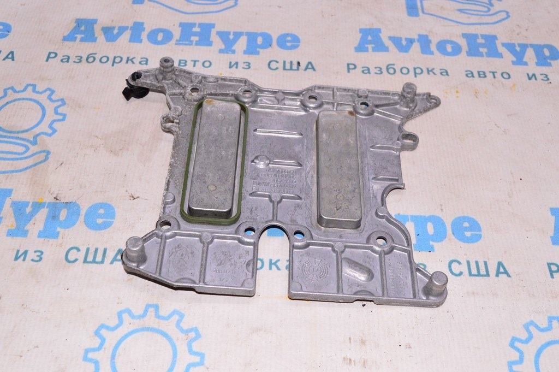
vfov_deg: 29.8
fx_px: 698
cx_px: 280
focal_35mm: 45
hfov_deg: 43.6
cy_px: 186
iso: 1600
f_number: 8
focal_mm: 30
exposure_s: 1/200
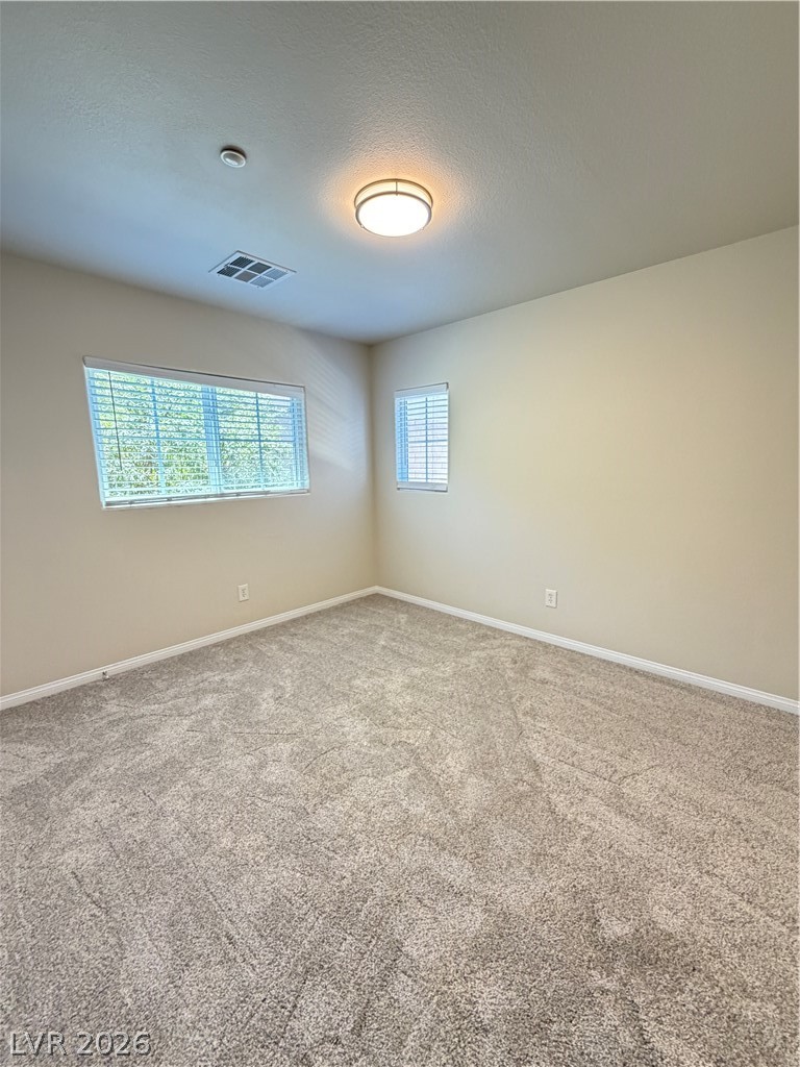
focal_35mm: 14
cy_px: 534
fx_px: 431
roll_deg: +1.8
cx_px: 400
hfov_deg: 85.7
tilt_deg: -9.0
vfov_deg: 102.1
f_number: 2.2
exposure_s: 1/60
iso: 500
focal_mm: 2.22
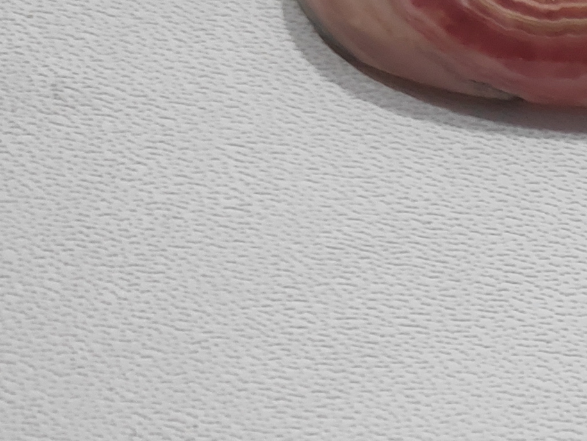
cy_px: 365
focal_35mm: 88
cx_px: 1248
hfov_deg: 16.0
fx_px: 1492
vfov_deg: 16.6
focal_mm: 3.94
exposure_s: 1/50
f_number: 1.9
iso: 586
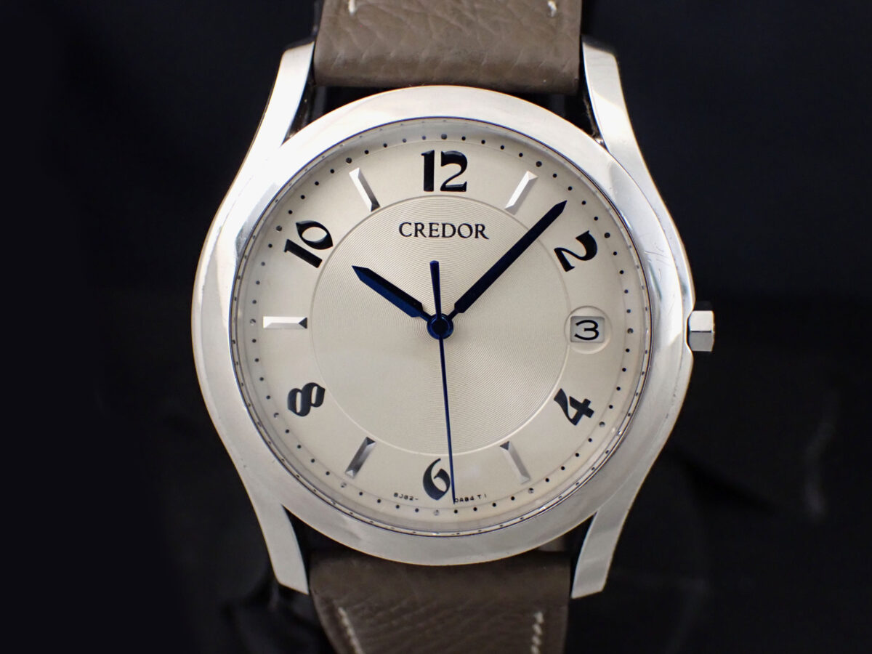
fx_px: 1461
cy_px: 327
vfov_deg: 25.2
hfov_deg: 33.2
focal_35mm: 58
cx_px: 436
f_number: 3.5
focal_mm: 10.35
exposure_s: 1/200
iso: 800
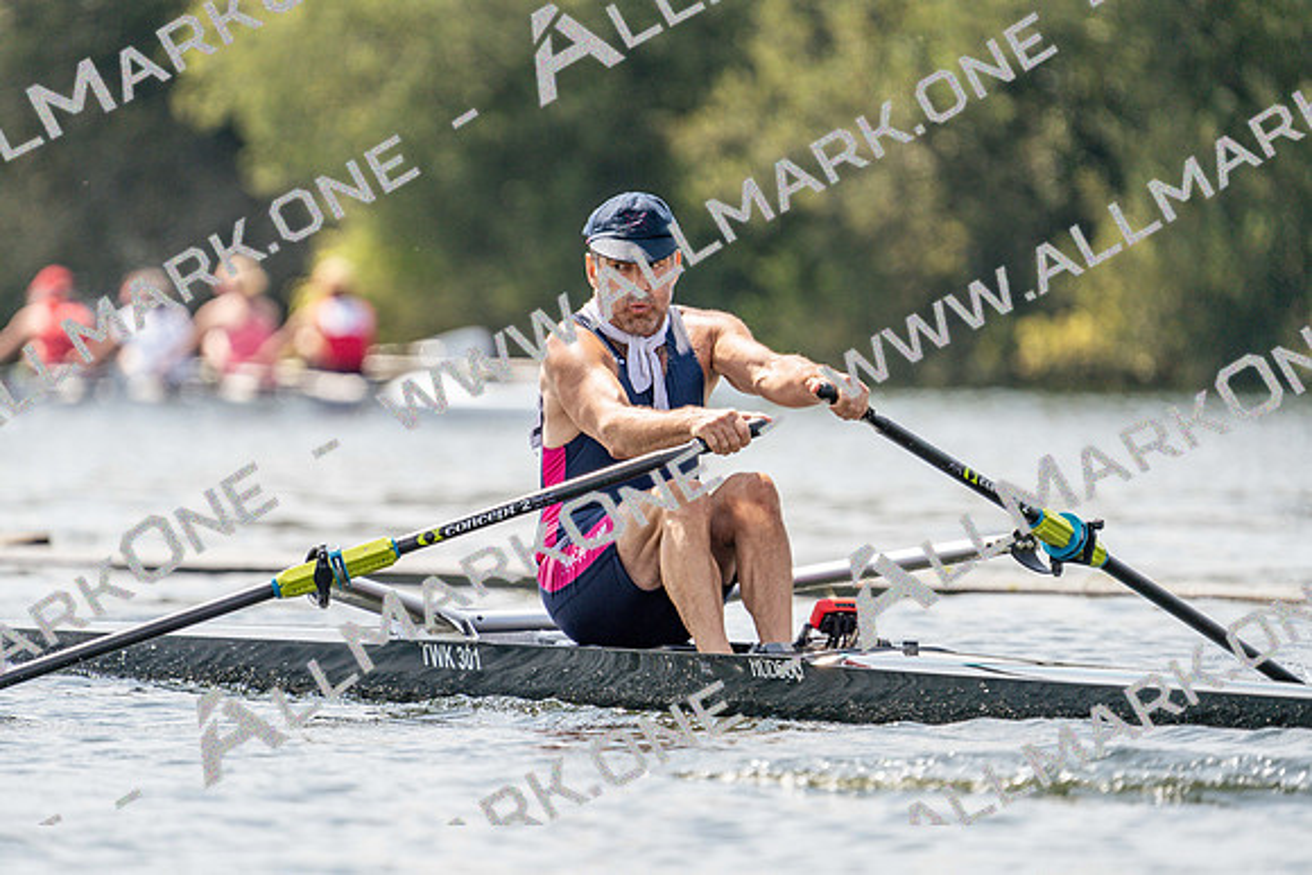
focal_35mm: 535
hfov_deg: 3.9
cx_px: 656
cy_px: 438
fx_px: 19501
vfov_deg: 2.6
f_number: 6.3
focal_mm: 535
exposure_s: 1/1600
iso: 320
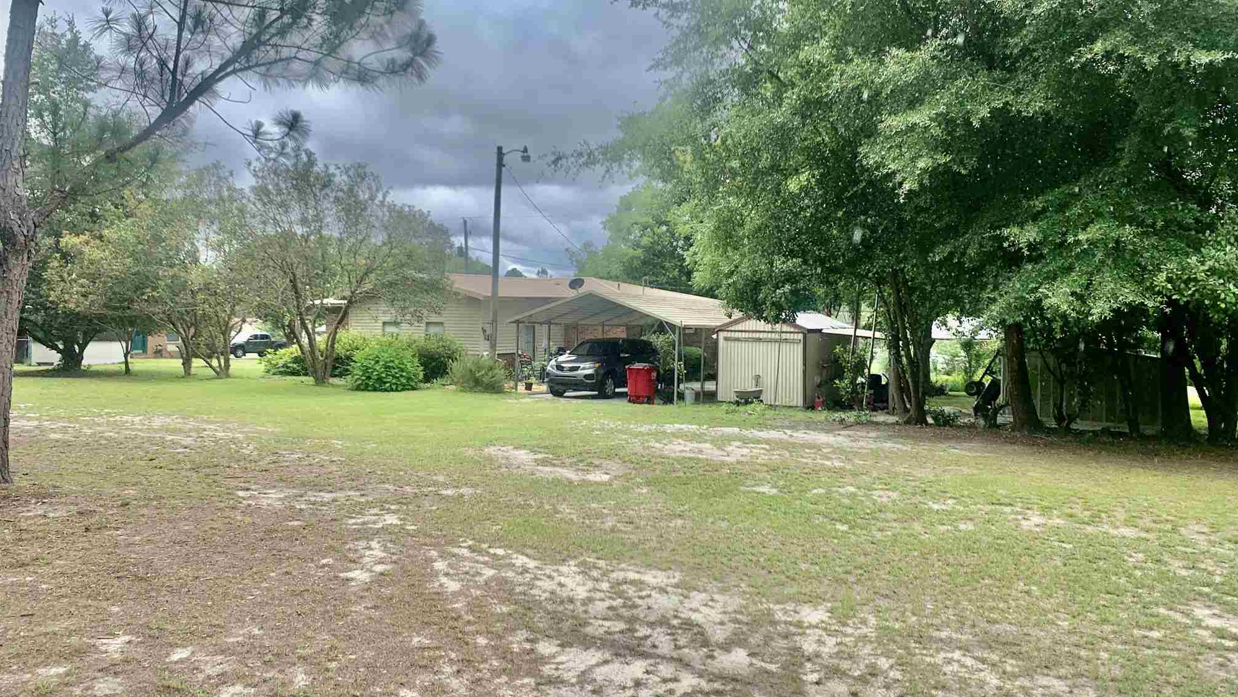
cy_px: 327
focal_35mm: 29
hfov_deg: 66.1
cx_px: 632
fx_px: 952
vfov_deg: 40.2
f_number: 1.8
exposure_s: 1/1124
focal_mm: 4.25
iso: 25
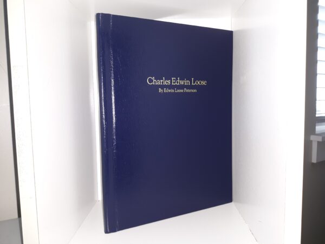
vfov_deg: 49.7
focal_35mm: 28
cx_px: 162
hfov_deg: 63.4
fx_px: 263
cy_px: 122
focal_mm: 3.7
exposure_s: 1/40
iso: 50
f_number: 1.7
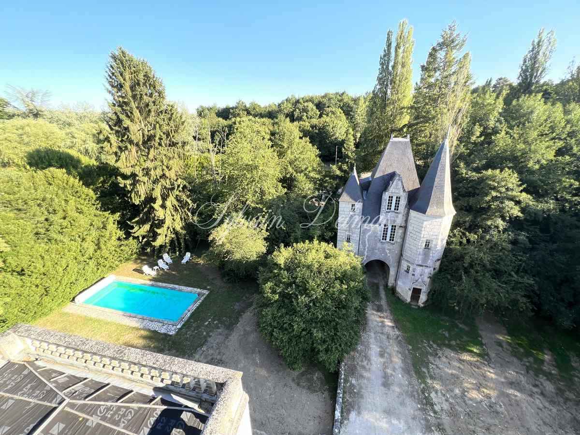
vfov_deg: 89.9
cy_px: 218
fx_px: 218
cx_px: 290
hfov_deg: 106.2
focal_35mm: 13
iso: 32
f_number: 1.8
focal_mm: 1.57
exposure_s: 1/185
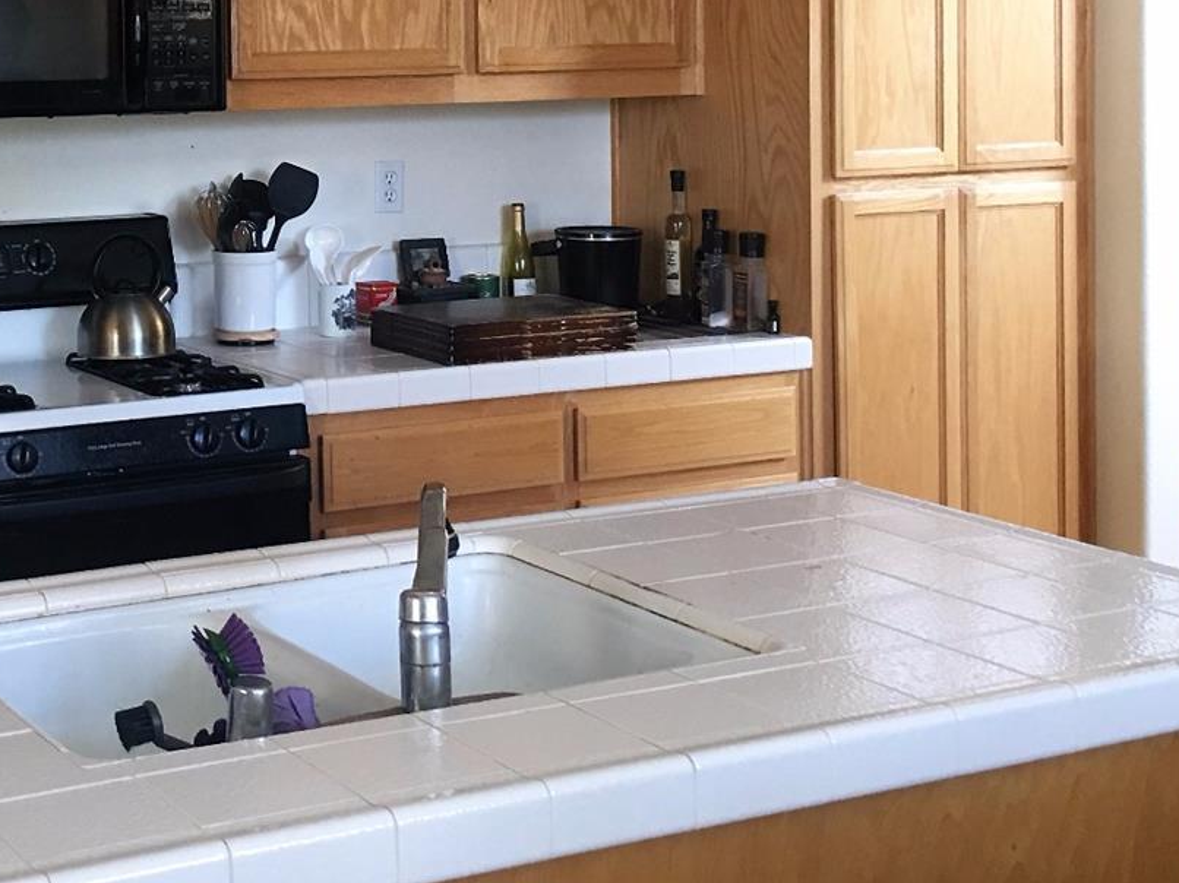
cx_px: 231
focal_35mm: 54
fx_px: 1839
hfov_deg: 34.4
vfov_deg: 26.6
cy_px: 186
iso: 50
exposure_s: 1/15
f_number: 2.2
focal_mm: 4.15
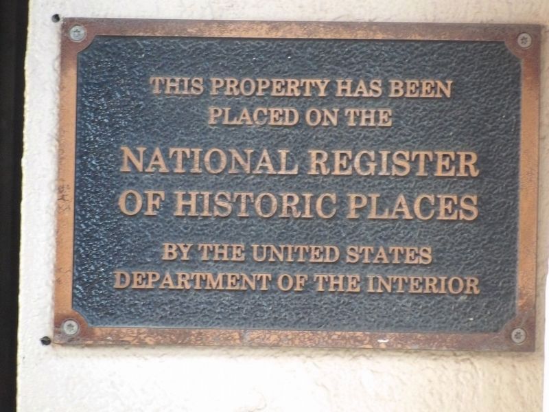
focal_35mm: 719
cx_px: 274
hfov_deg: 2.8
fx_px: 11403
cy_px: 206
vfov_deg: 2.1
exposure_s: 1/27
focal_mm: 128.9
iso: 800
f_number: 4.4
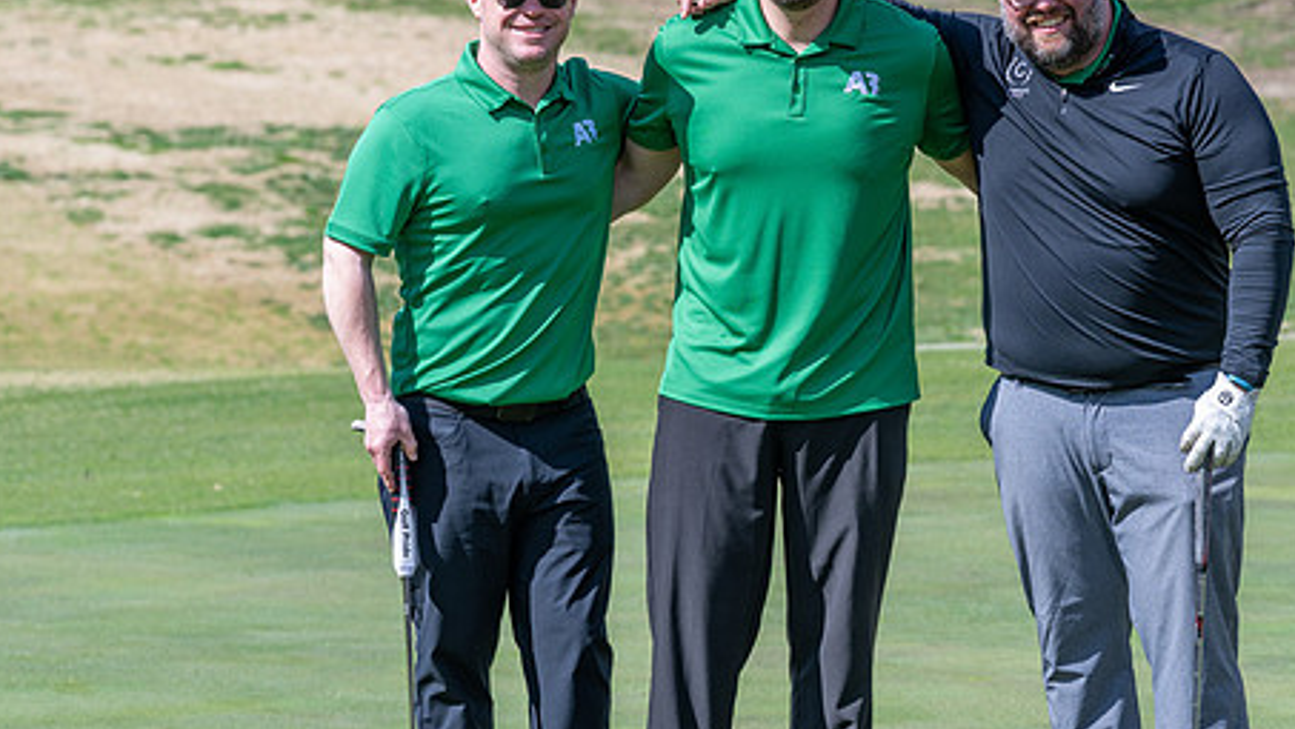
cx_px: 914
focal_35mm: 174
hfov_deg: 12.3
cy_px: 362
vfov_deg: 7.0
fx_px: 5976
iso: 125
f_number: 5
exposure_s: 1/500
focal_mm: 104
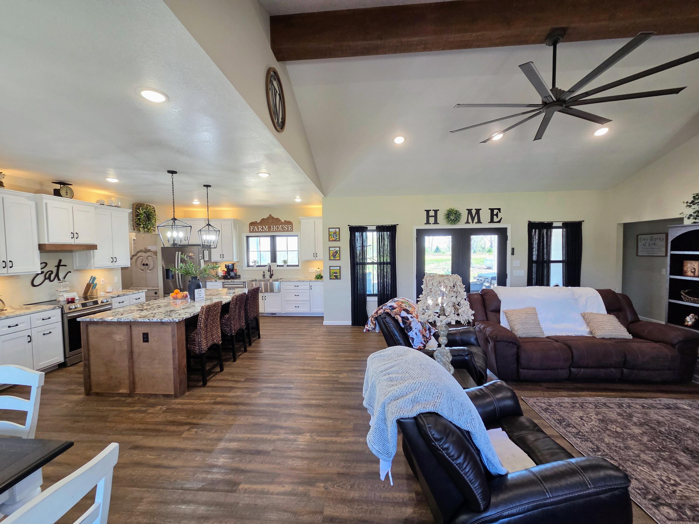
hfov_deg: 106.2
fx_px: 263
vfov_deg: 89.9
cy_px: 262
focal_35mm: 13
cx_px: 350
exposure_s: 1/120
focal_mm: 2.2
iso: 200
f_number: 2.2
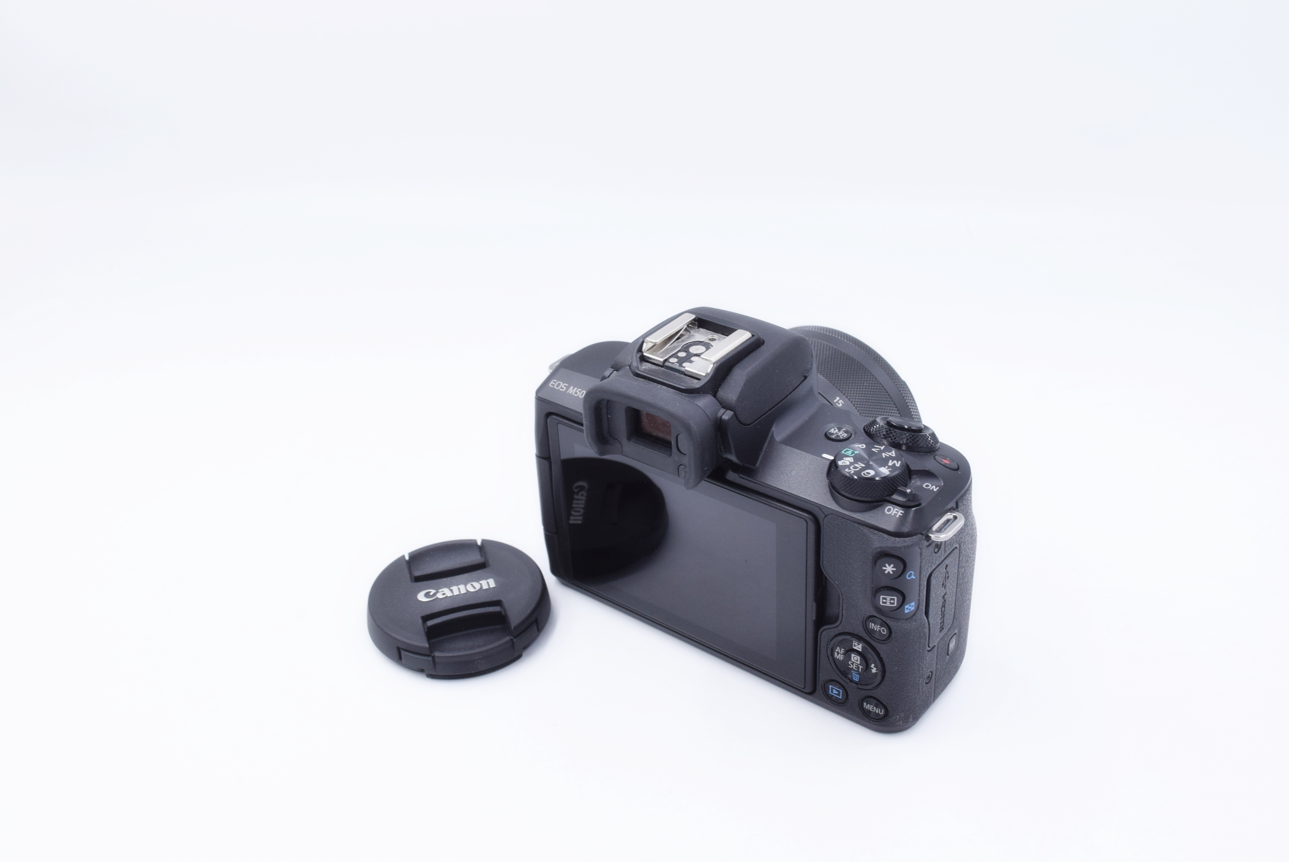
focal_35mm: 42
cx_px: 644
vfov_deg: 31.9
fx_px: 1505
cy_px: 431
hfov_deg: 46.4
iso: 400
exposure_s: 1/160
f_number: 8
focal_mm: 28
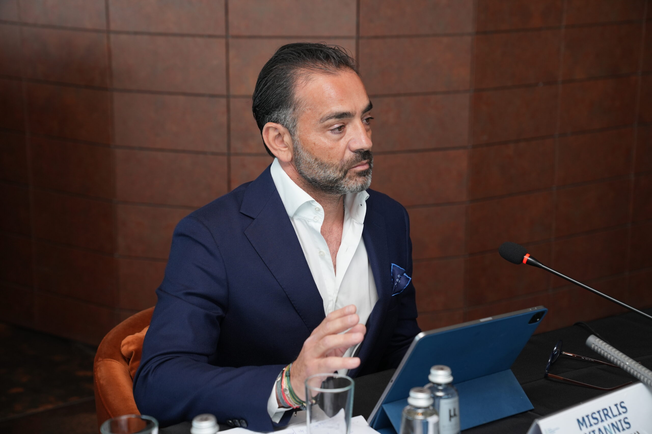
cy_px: 217
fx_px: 1268
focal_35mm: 70
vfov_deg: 19.5
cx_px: 326
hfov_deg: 28.8
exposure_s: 1/400
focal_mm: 70
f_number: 4
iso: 800
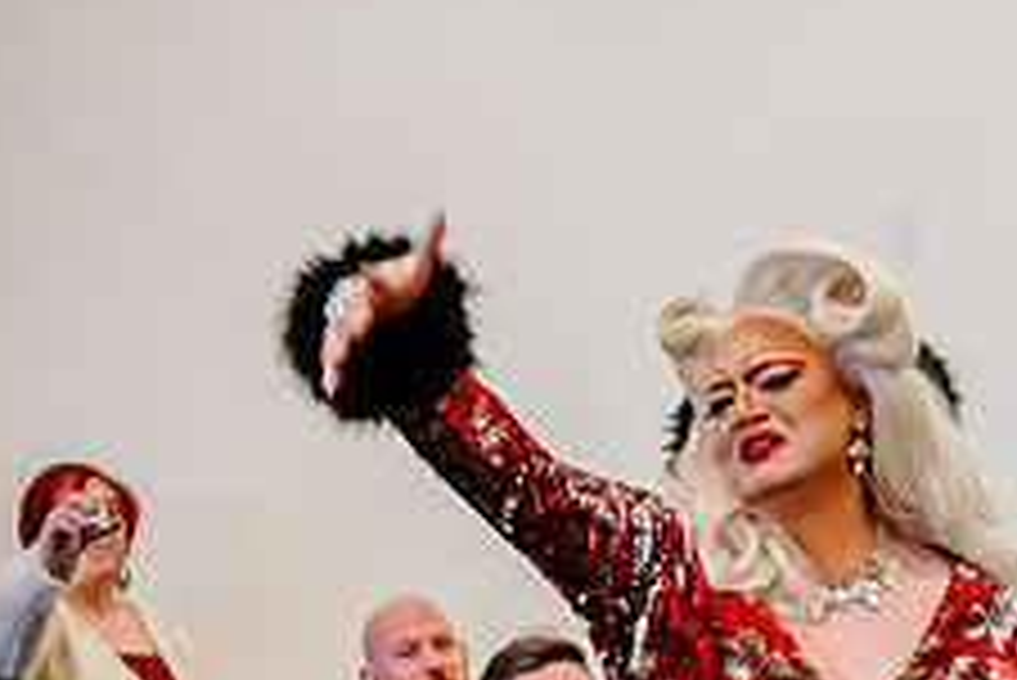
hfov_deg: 20.5
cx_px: 1030
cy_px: 662
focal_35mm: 96
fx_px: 2714
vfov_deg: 14.1
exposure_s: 1/80
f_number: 2.8
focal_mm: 36
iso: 6400
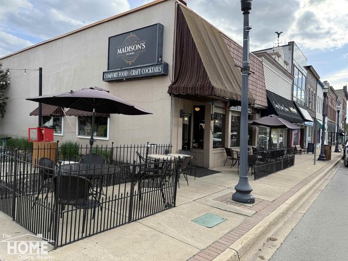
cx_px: 174
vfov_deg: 56.8
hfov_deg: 71.6
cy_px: 130
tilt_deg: -0.1
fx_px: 241
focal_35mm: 24
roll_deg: -2.4
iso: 100
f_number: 1.78
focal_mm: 6.76
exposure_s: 1/1437
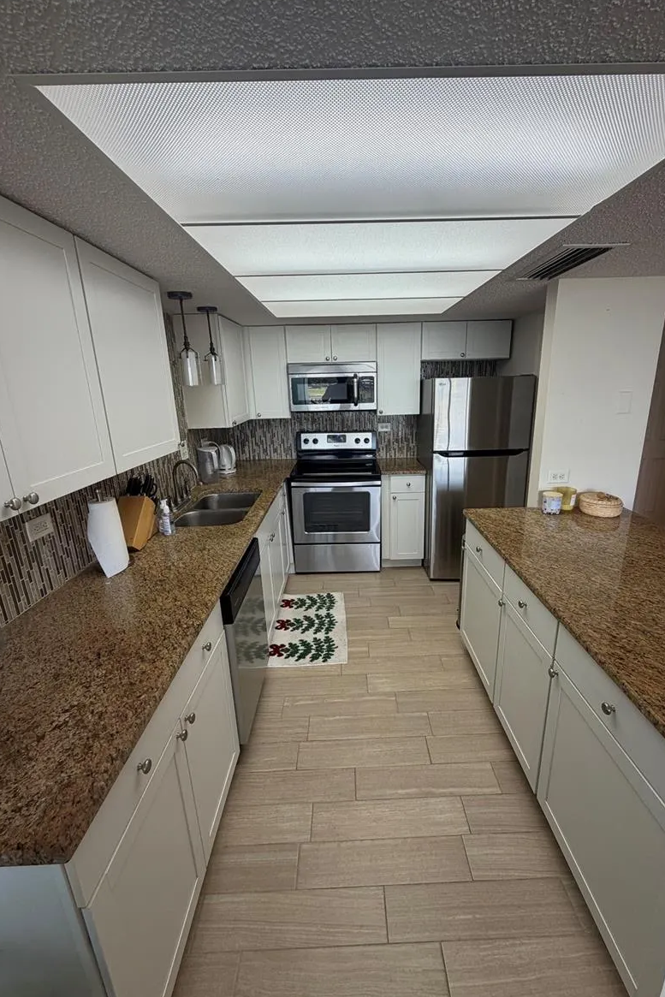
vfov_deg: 100.4
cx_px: 353
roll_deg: +2.0
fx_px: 415
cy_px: 501
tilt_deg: -15.0
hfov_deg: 77.3
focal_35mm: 15
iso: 40
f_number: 2.2
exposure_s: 1/129
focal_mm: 2.22
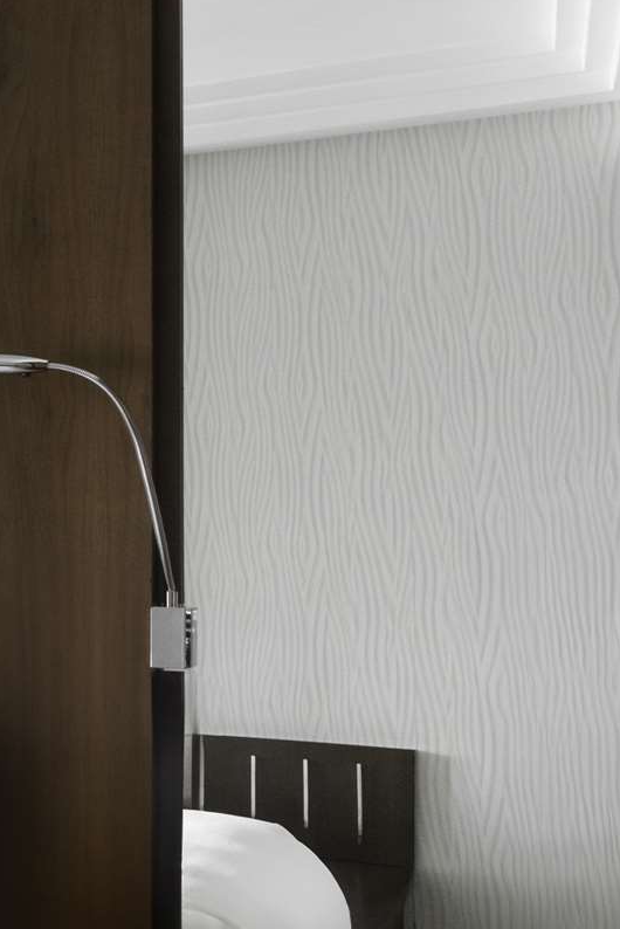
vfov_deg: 34.4
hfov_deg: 11.8
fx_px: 1497
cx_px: -1204
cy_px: 517
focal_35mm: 58
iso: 64
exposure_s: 2.5
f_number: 9
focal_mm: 12
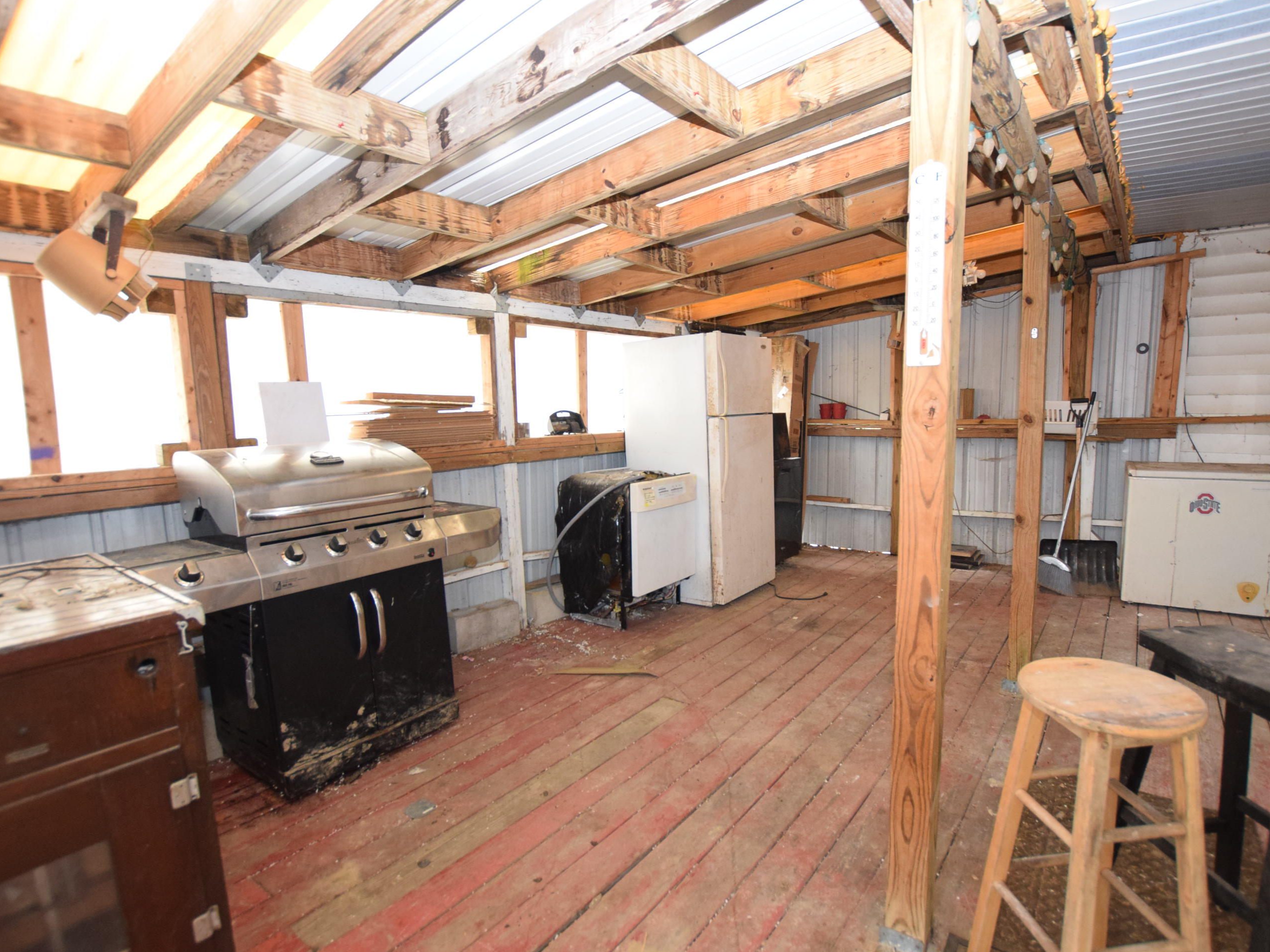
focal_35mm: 17
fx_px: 624
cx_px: 658
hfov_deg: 91.0
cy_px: 488
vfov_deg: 74.7
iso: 1800
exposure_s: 1/60
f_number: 3.5
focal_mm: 10
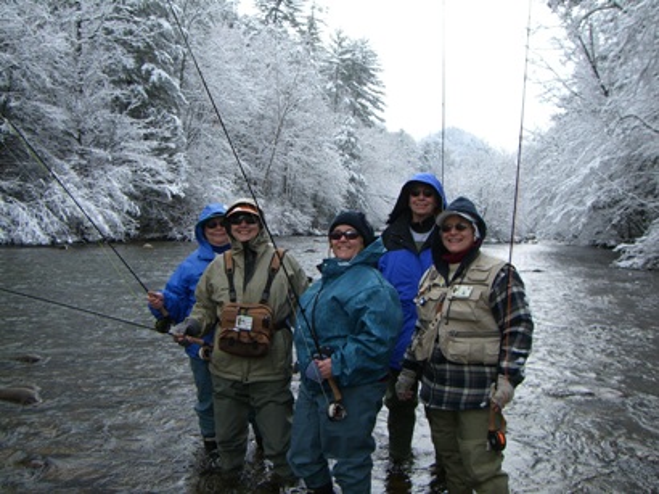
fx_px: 723
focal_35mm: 38
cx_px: 330
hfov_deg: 49.0
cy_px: 247
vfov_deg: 37.7
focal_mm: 6.2
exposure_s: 1/400
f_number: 4.3
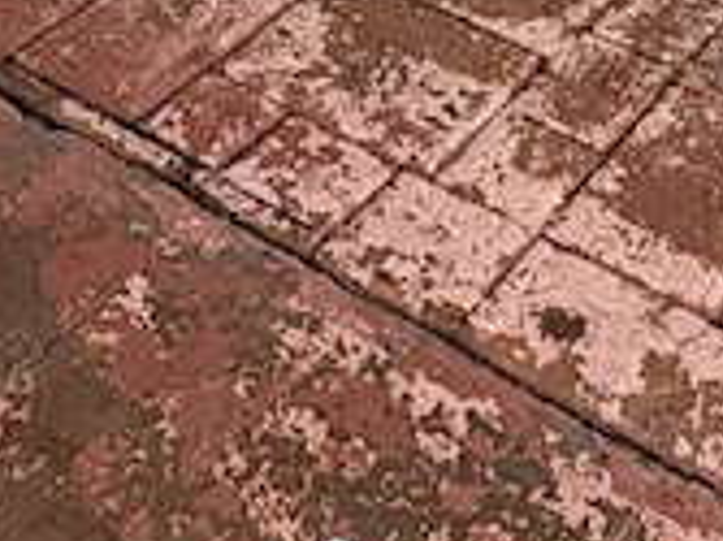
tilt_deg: -0.4
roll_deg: -0.1
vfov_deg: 11.6
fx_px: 1795
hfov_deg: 22.8
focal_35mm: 86
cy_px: -987
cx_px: 403
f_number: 2.2
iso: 80
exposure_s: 1/99
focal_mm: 2.22
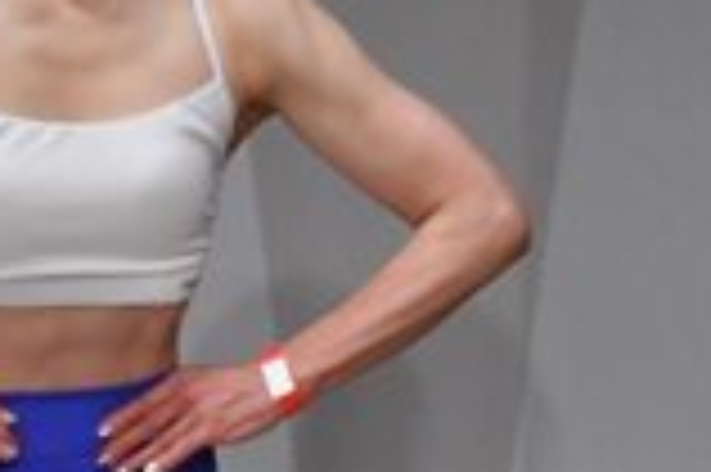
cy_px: 584
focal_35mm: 1177
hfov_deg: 1.8
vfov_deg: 1.2
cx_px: -191
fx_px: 23221
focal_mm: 160
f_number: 5.6
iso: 3200
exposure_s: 1/400
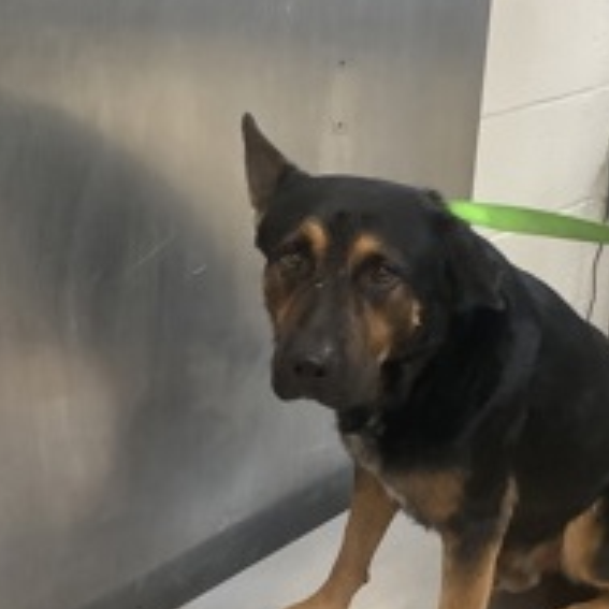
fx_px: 1214
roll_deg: -4.7
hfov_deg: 28.0
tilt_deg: -25.4
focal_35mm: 61
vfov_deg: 27.9
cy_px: 425
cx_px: 404
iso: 250
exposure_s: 1/60
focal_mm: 3.3
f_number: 2.4
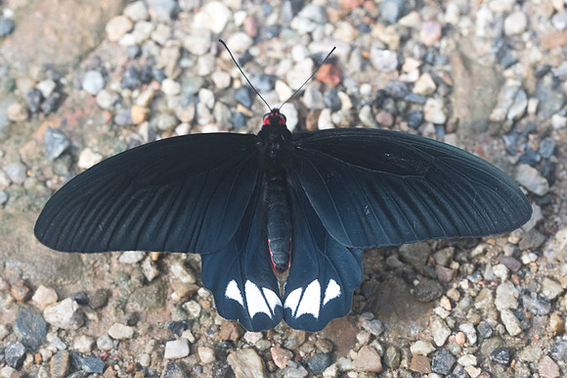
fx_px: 4910
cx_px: 262
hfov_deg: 6.6
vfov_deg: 4.4
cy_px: 258
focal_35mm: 312
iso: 1000
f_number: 6.3
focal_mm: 150
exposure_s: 1/320
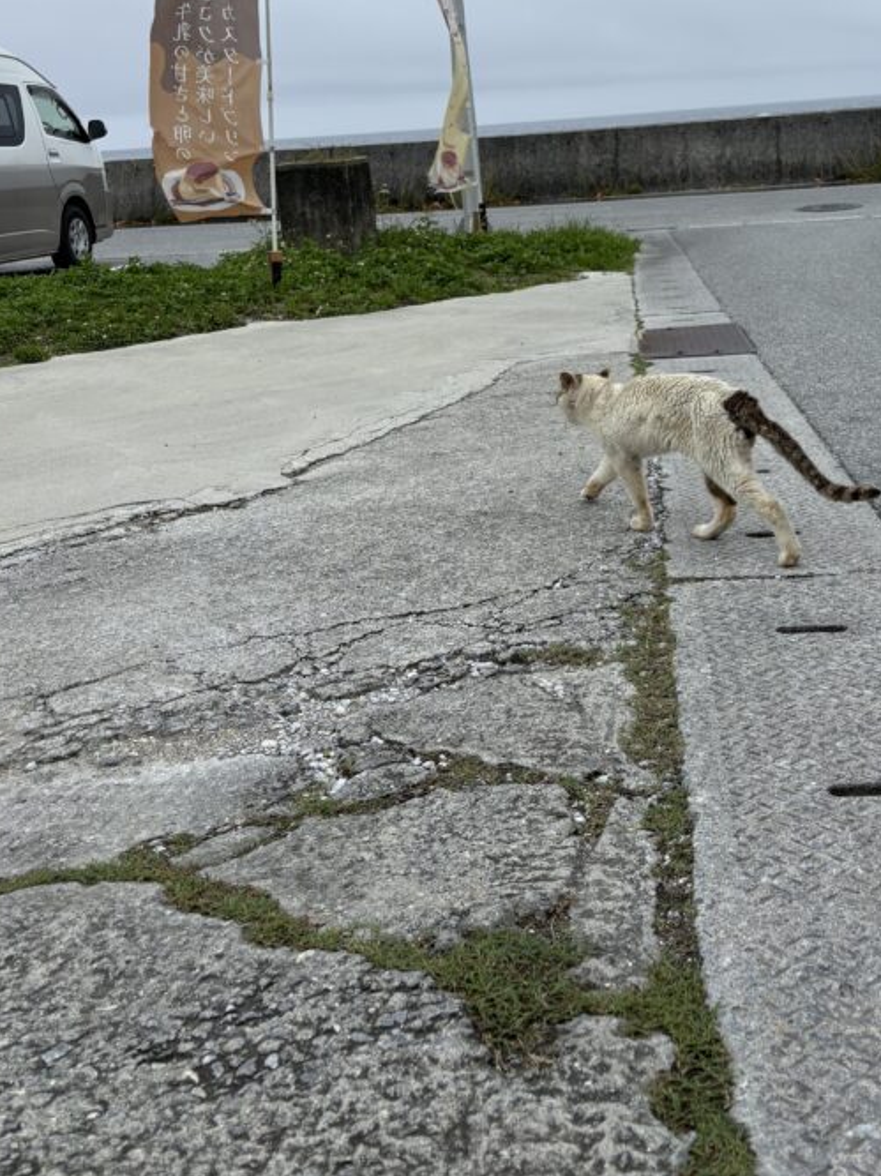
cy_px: 362
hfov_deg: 35.8
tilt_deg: -10.1
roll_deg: +5.2
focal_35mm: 40
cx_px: 521
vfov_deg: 45.9
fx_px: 1358
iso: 50
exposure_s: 1/3448
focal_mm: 5.96
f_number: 1.6
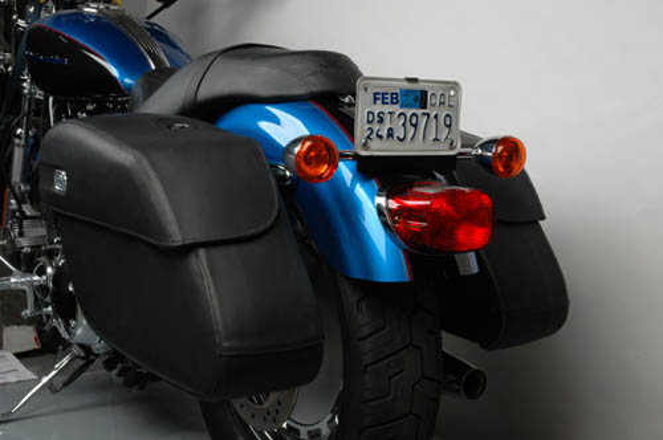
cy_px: 220
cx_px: 332
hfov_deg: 38.9
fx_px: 938
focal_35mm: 51
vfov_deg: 26.4
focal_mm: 34
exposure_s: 1/125
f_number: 18
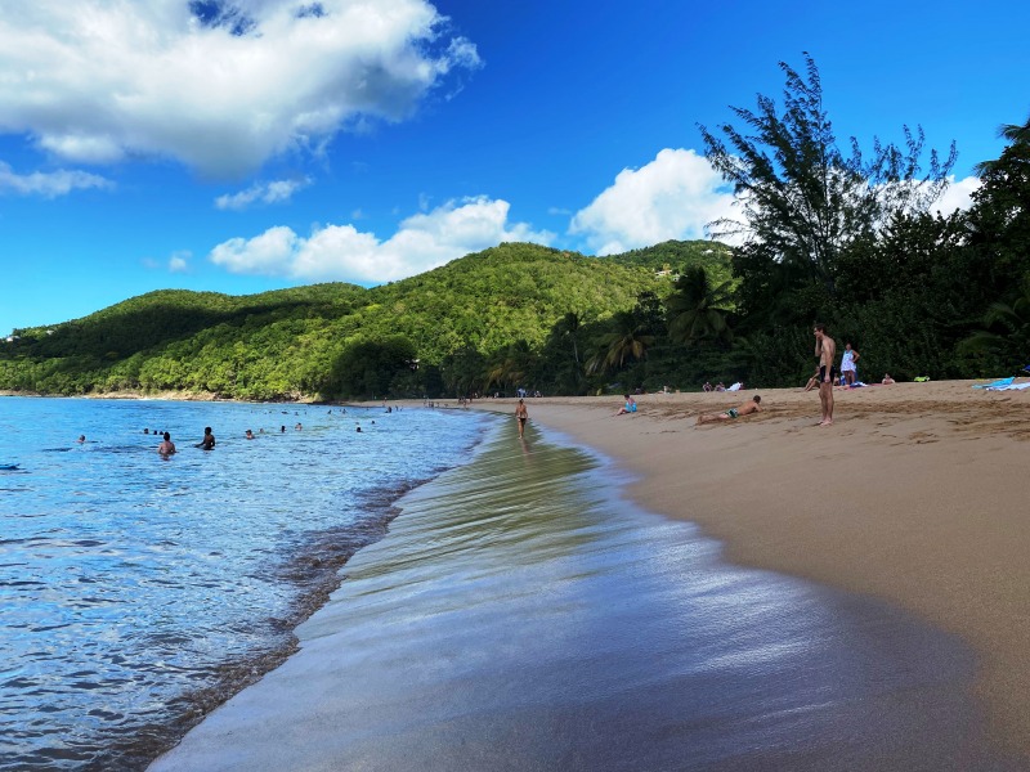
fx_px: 774
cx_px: 515
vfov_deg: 53.1
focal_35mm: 26
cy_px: 386
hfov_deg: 67.3
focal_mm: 4.25
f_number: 1.8
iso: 32
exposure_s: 1/2364
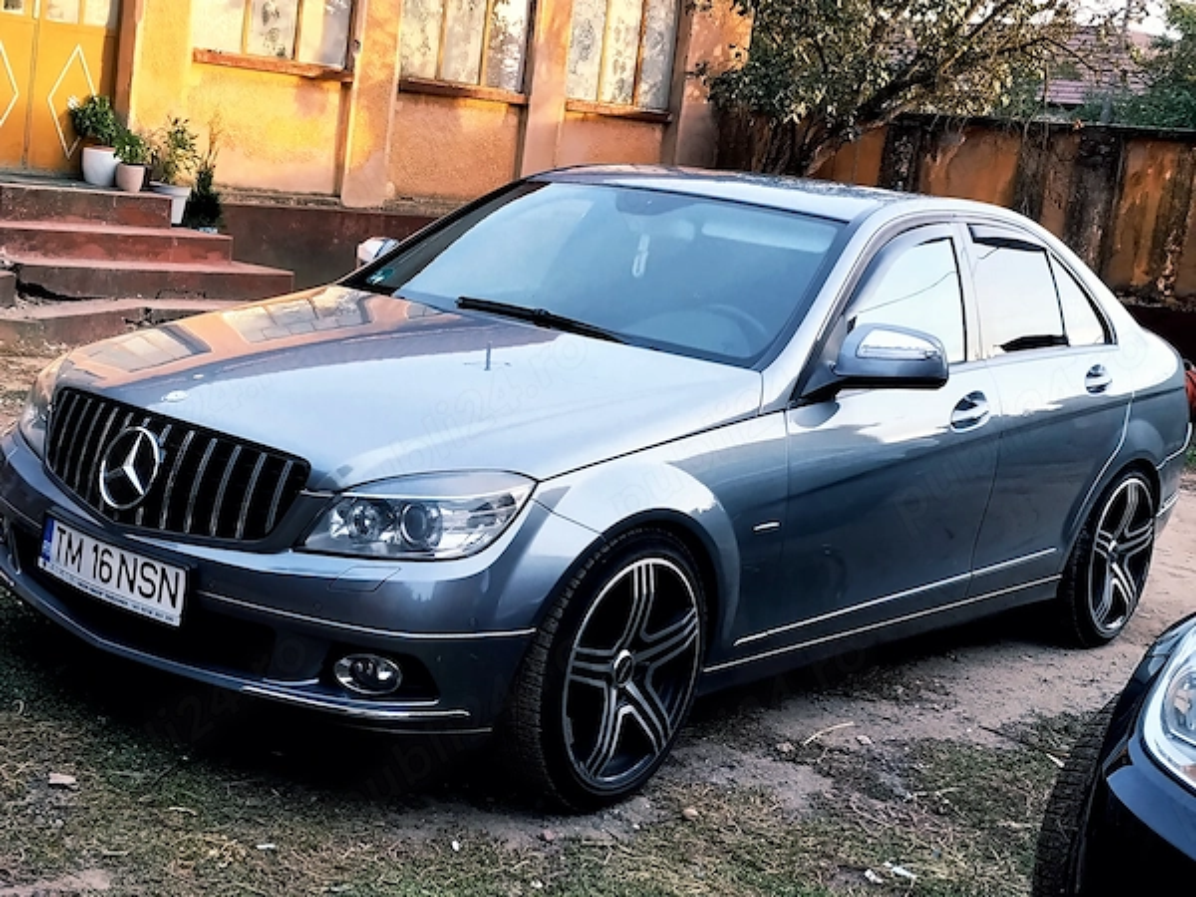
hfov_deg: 61.7
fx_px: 1002
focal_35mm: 29
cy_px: 448
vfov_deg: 48.2
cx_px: 598
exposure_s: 1/100
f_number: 1.8
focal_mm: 4.22
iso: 50
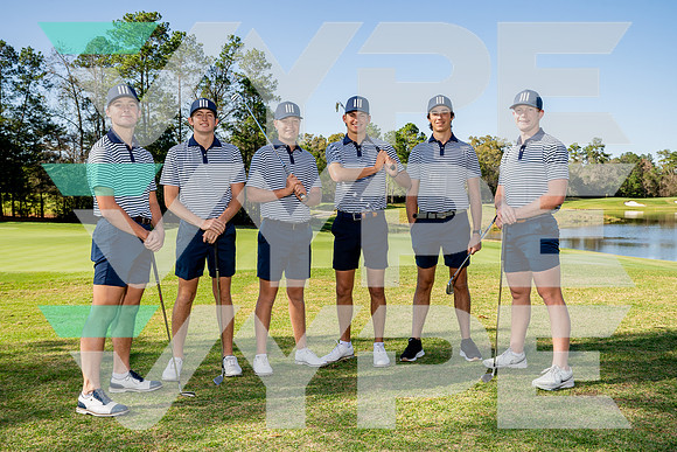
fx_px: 677
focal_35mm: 36
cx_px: 338
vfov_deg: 36.9
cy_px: 226
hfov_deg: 53.1
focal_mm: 36
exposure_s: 1/250
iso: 100
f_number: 8
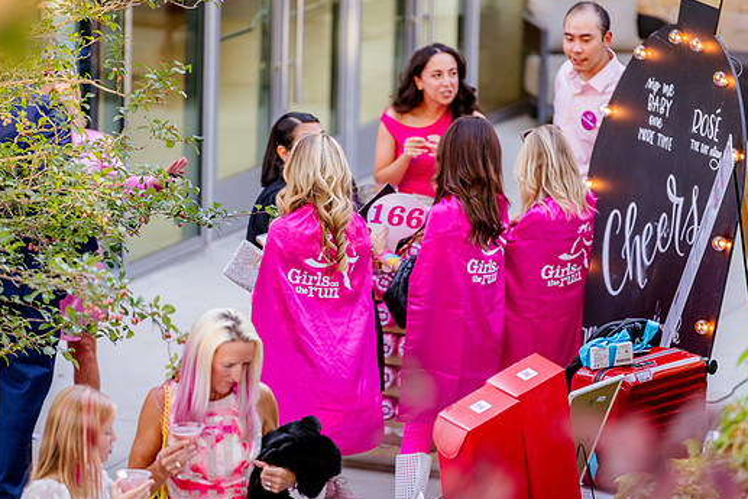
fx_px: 4925
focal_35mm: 237
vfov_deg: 5.8
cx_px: 394
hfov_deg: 8.7
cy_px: 274
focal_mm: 200
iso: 1000
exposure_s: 1/500
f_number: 2.8
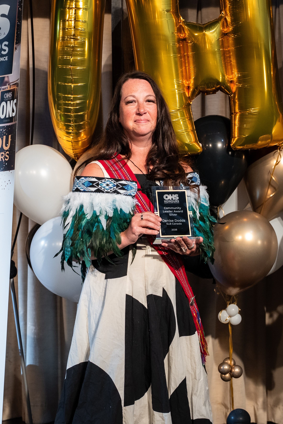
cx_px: 140
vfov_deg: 27.6
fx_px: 862
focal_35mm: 73
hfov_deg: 18.6
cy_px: 253
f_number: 2.8
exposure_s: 1/200
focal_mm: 37
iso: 1600
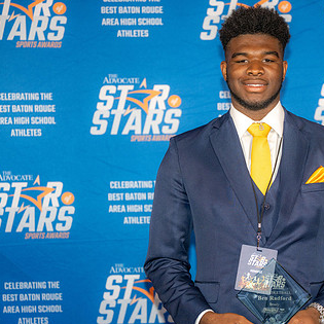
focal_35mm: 97
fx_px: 1027
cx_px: 263
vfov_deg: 17.9
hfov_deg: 17.8
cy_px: 183
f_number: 3.2
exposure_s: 1/200
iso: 400
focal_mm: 62
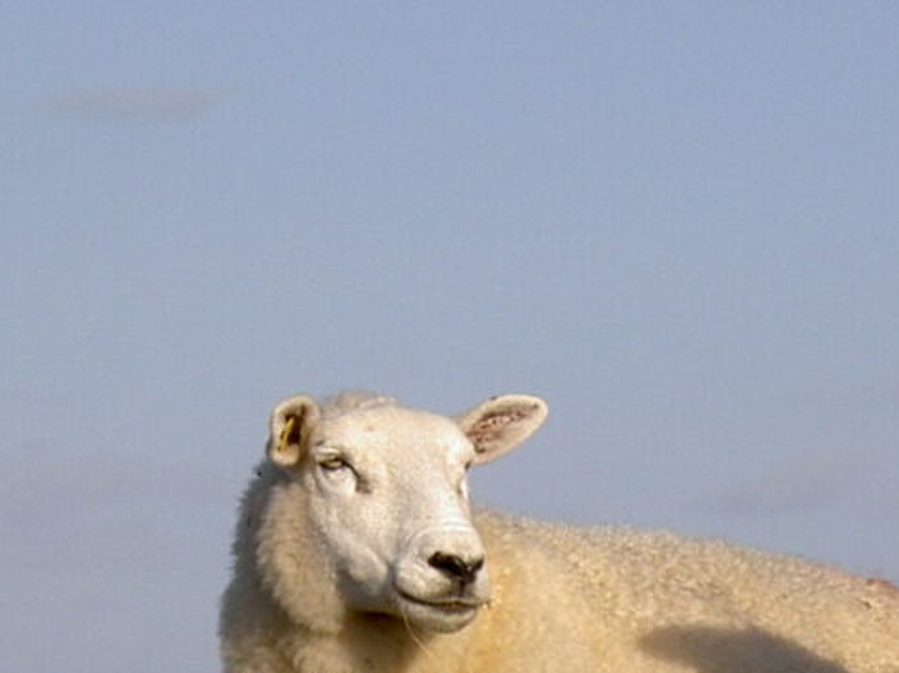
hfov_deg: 7.9
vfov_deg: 6.0
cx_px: 893
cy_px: 671
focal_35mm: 248
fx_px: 6439
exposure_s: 1/278
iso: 100
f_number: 8.3
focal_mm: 24
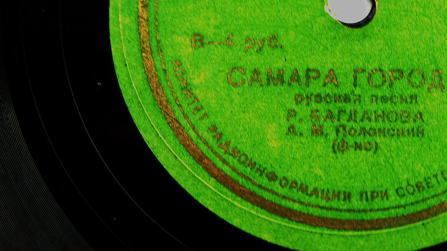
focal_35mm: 94
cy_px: 3
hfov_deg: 22.5
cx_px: 339
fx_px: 1113
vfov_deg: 12.7
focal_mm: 35
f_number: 3.3
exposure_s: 1/40
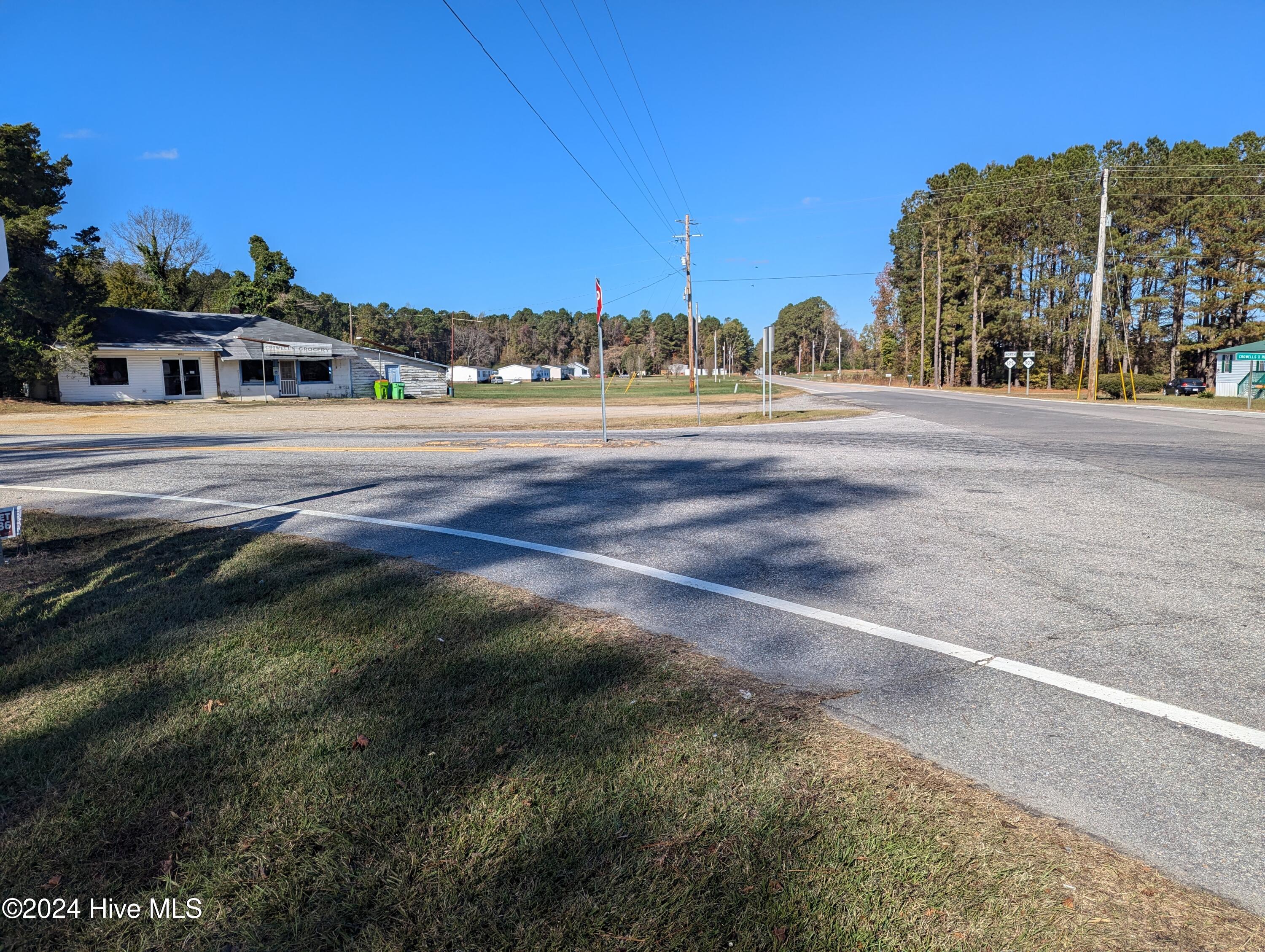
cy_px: 476
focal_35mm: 24
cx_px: 632
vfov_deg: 56.9
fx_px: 878
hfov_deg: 71.5
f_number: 1.85
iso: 43
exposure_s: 1/1984
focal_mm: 6.81
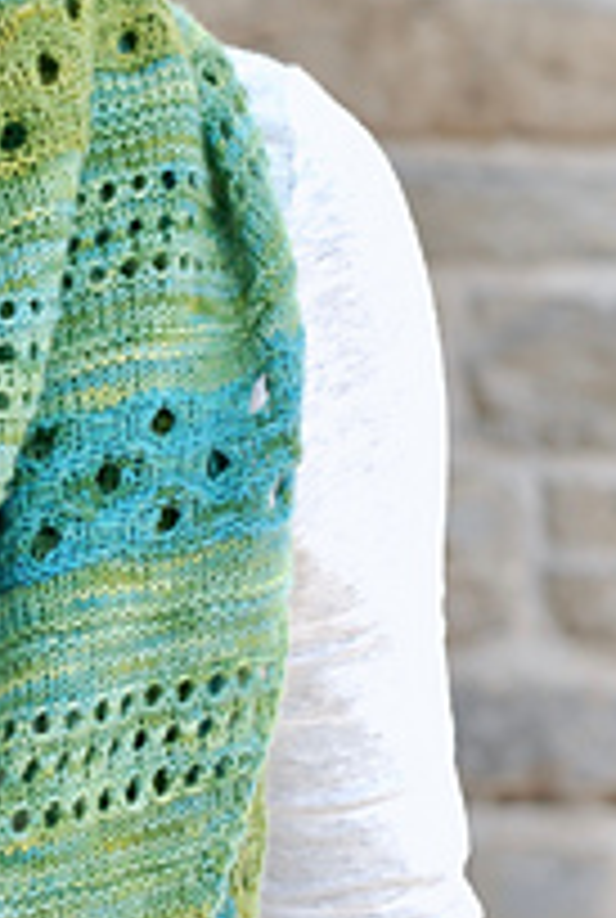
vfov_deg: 8.7
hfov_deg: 5.8
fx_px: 6001
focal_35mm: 235
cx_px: -252
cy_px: 765
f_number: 4.5
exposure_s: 1/400
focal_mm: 50
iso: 400
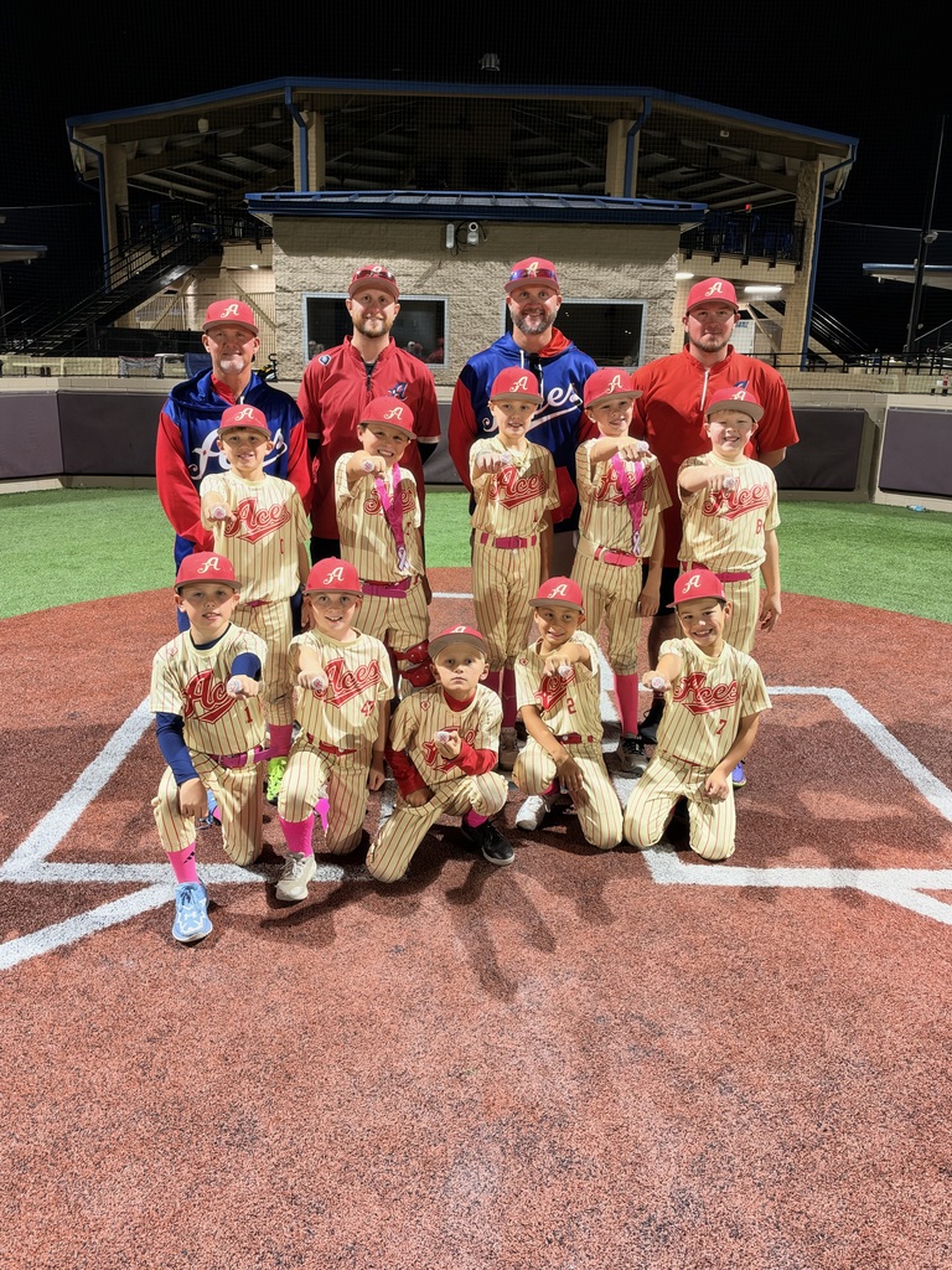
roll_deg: -1.2
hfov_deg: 53.1
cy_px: 635
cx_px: 476
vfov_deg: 67.3
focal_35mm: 26
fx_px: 953
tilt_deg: -14.7
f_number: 1.8
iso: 500
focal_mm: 6.93
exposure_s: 1/96
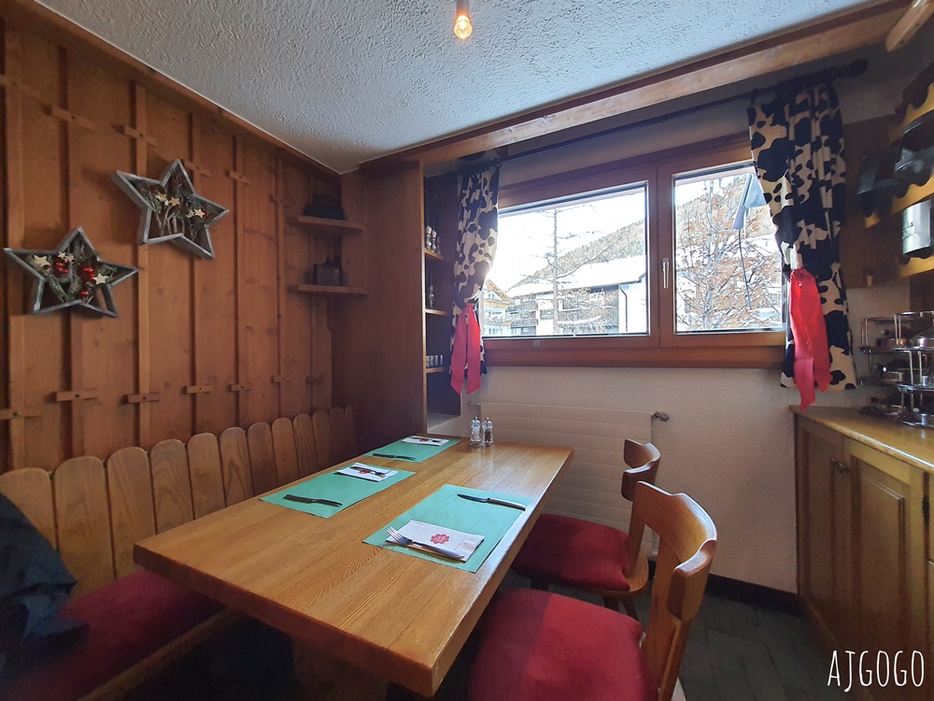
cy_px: 350
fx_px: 351
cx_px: 467
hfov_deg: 106.2
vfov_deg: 89.9
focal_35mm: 13
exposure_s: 1/33
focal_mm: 1.74
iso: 320
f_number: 2.2
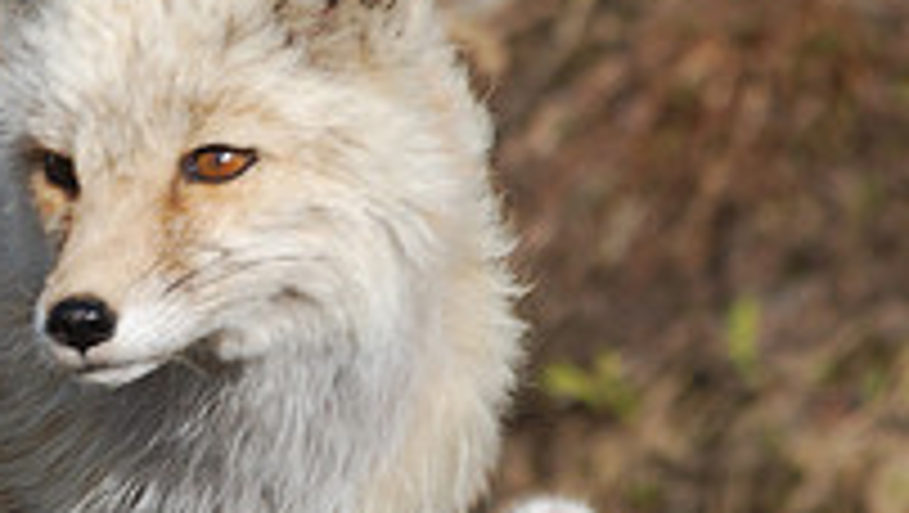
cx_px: 18
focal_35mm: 994
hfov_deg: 2.2
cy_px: 194
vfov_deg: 1.2
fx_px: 23977
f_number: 10
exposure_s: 1/250
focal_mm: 220
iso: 180
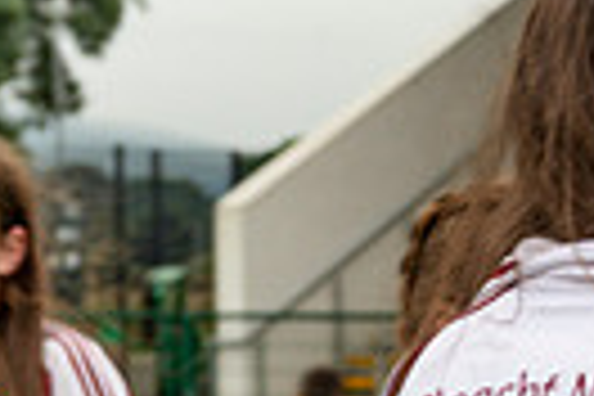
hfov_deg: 6.5
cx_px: 1278
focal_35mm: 307
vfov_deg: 4.4
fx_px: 5065
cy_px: 747
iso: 125
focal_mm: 70
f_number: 5
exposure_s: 1/100
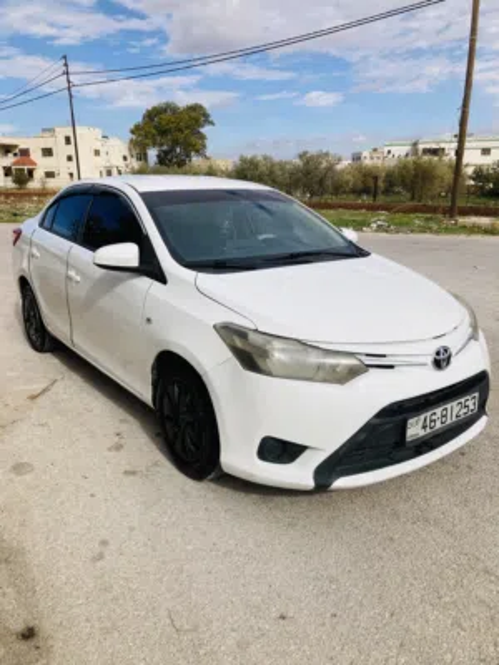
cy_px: 332
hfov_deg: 49.7
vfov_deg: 63.4
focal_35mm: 28
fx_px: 538
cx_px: 250
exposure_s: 1/3205
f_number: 1.8
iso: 20
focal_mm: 3.99
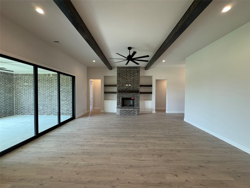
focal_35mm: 14
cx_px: 125
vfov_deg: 85.7
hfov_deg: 102.1
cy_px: 94
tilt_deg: -1.8
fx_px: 101
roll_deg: -0.2
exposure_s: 1/120
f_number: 2.2
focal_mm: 2.22
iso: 160
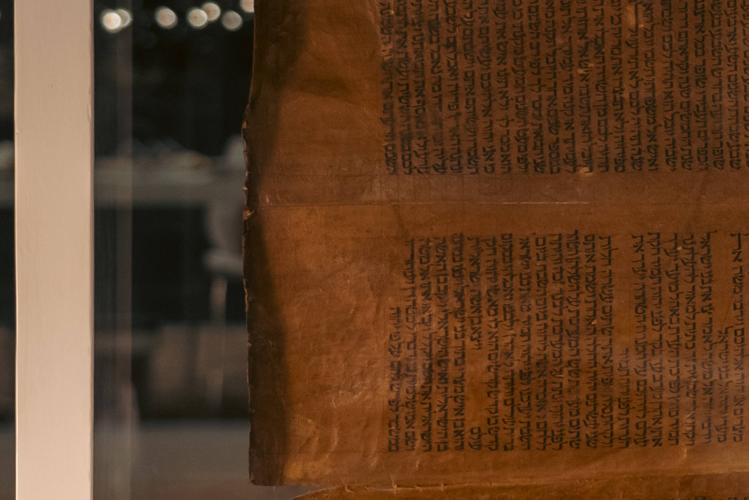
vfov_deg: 8.0
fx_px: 3537
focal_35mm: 170
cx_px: 855
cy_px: 39
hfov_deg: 11.9
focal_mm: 49
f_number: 4
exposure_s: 1/125
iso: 800
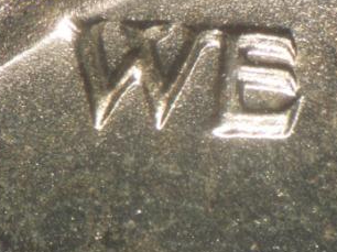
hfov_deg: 9.4
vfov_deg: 7.0
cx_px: 177
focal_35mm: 211
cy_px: 127
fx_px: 2053
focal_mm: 22.4
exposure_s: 1/45
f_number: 4.9
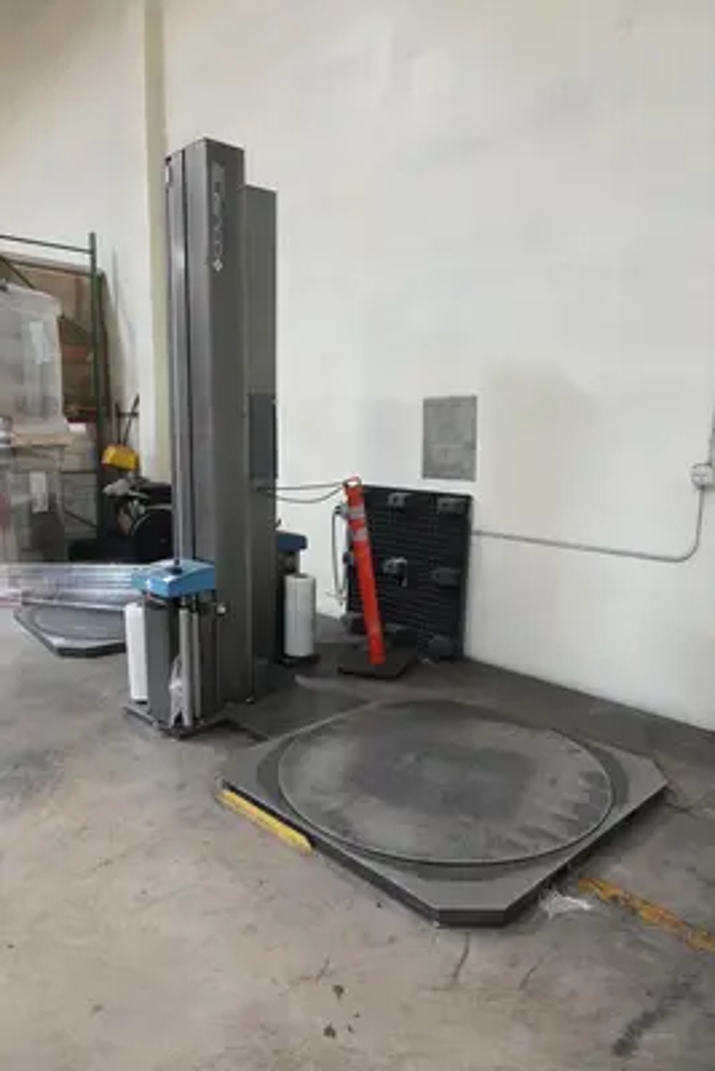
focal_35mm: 24
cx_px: 358
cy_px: 536
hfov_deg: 53.2
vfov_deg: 73.7
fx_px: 714
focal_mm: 8.8
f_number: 1.8
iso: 2000
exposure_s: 1/250
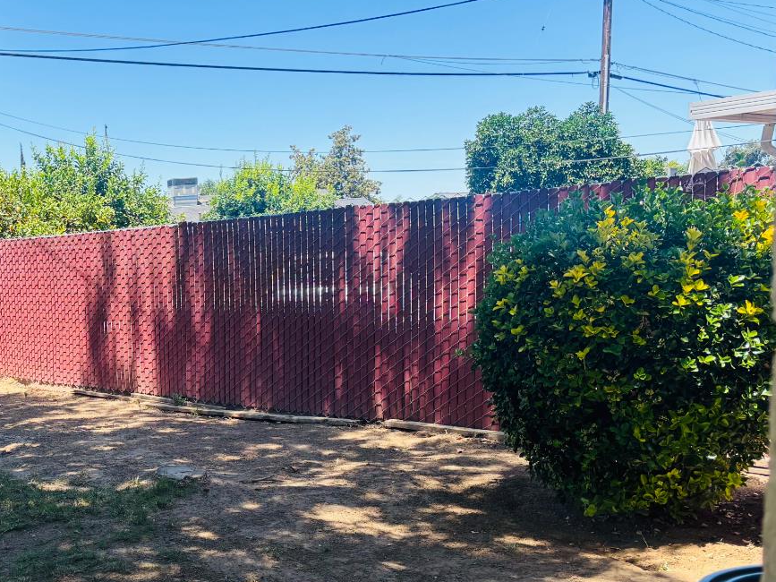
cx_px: 108
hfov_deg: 39.6
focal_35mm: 45
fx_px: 1009
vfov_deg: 31.8
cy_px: 405
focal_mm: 5.96
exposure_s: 1/799
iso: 50
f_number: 1.6
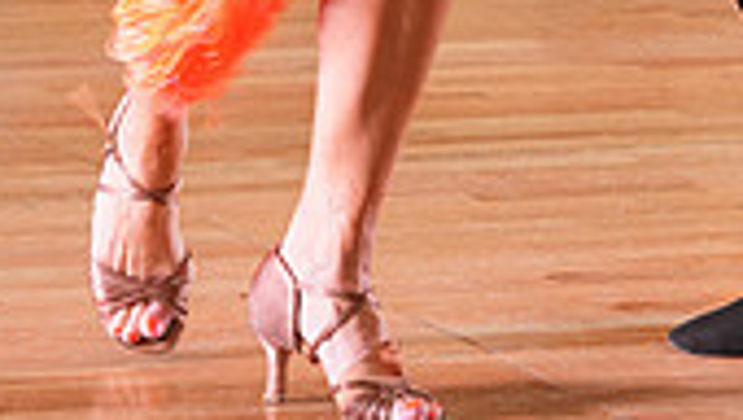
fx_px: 8953
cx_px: 610
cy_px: -582
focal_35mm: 454
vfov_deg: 2.7
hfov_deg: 4.7
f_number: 4
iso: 640
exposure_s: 1/60
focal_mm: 127
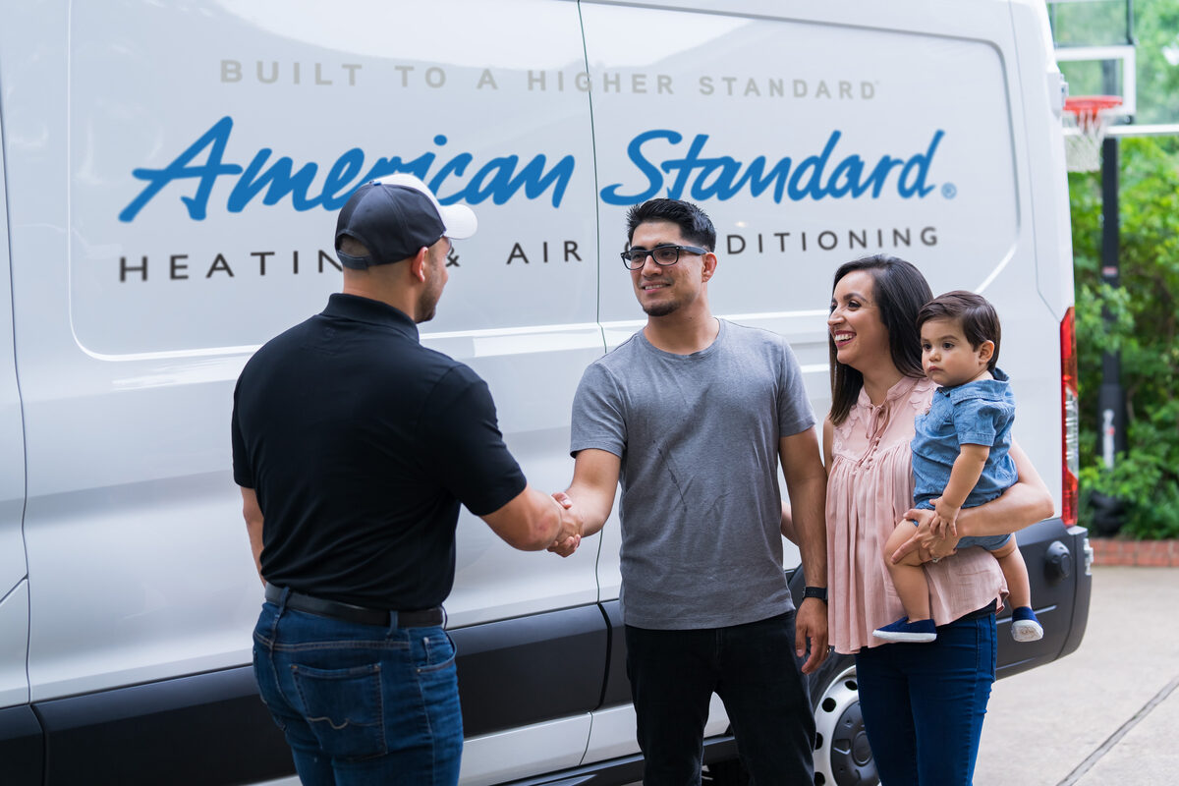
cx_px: 590
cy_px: 393
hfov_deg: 28.8
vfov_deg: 19.5
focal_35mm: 70
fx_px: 2292
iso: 250
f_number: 2.8
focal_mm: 70
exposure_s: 1/200
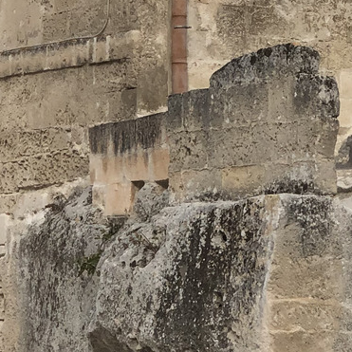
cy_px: 18
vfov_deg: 8.8
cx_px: 356
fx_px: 2278
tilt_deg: +7.8
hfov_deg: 8.8
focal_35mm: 198
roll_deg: +0.6
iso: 16
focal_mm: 6
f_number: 2.4
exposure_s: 1/389
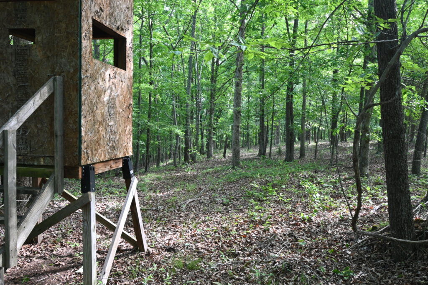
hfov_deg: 61.9
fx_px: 357
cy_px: 142
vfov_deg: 43.6
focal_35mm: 30
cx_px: 214
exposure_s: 1/125
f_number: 5.6
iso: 1100
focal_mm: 20
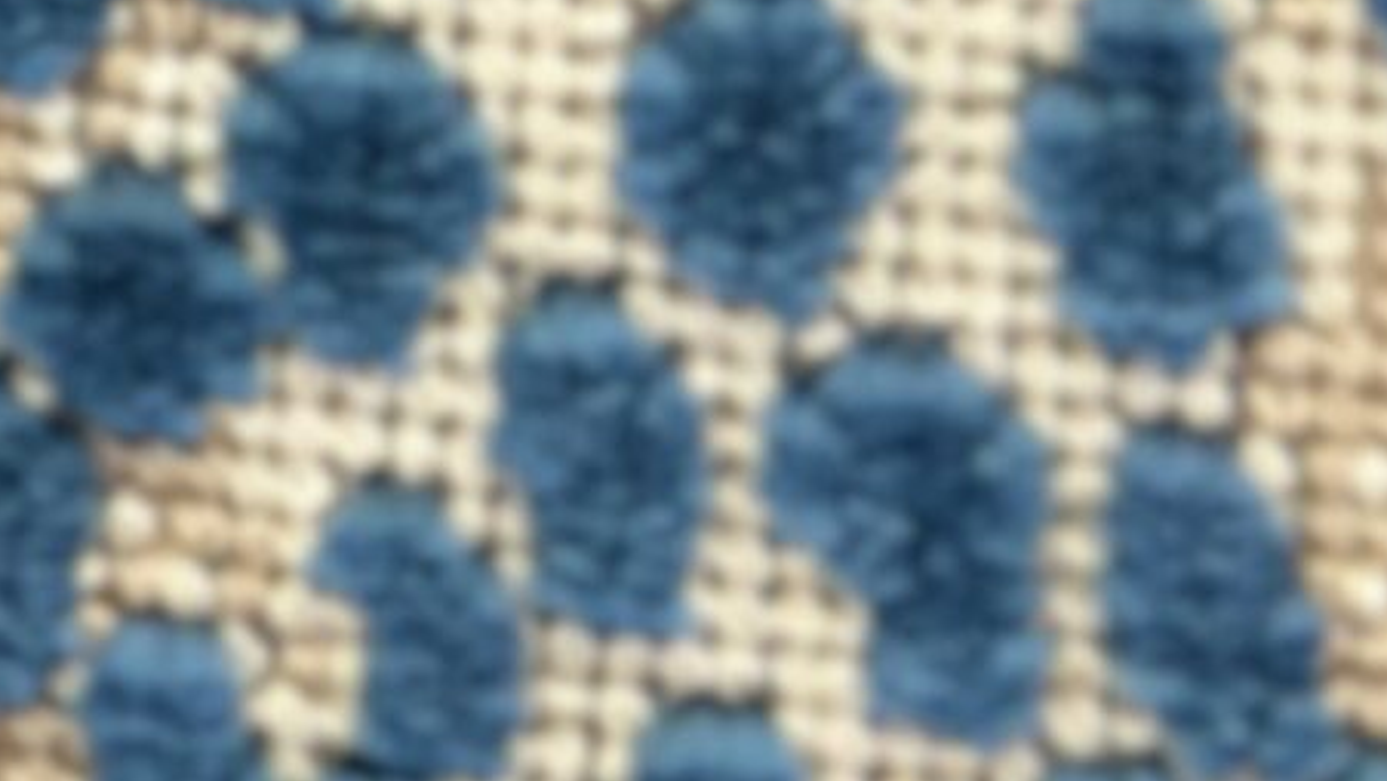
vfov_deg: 3.8
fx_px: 10926
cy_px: -2460
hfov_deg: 7.0
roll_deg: -1.1
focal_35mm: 297
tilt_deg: -20.1
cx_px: -1353
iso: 125
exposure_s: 1/120
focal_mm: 6.86
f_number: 1.78
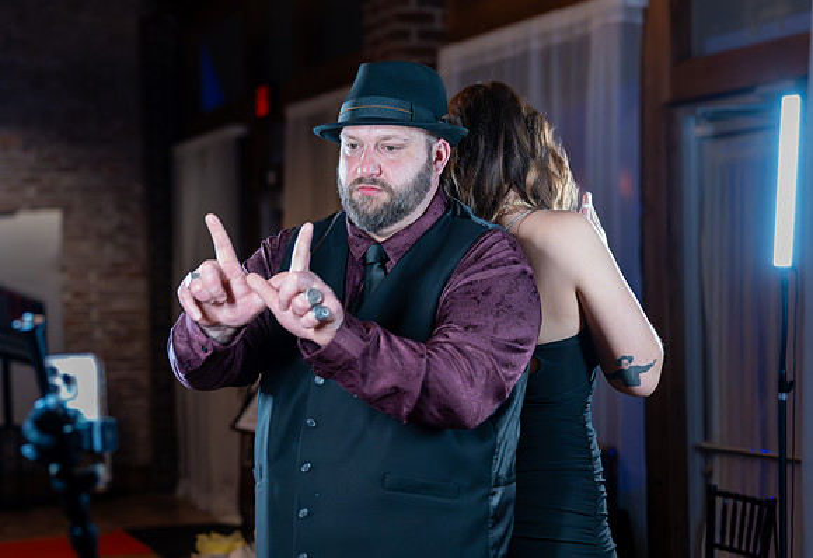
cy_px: 330
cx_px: 399
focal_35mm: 72
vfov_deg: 19.2
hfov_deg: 27.7
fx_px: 1647
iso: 12800
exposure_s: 1/500
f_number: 2.8
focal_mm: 60
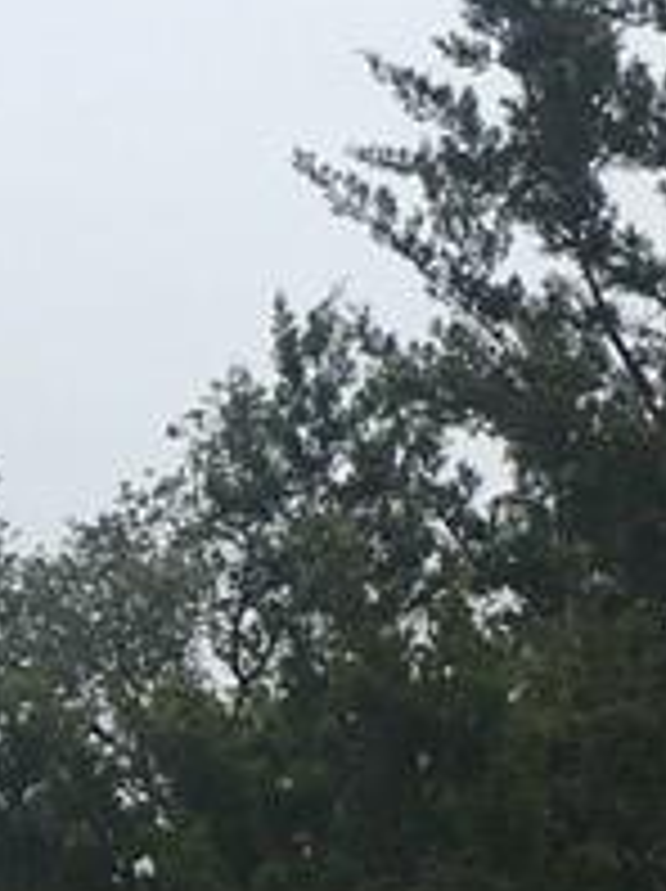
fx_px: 3805
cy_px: 918
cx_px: -346
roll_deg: -2.0
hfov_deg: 9.7
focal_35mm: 148
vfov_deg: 13.2
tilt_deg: +19.6
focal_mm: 4.15
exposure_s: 1/718
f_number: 2.2
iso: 25
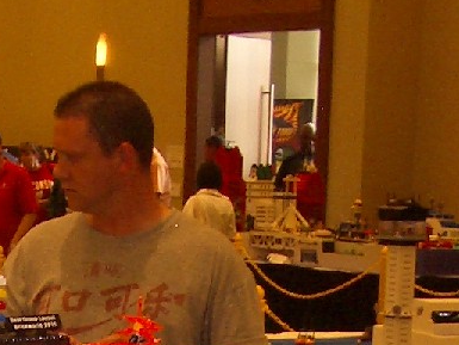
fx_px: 2082
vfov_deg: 8.8
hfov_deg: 12.1
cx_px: -204
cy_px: 729
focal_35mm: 157
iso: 100
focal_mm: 5.8
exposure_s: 1/60
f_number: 2.6
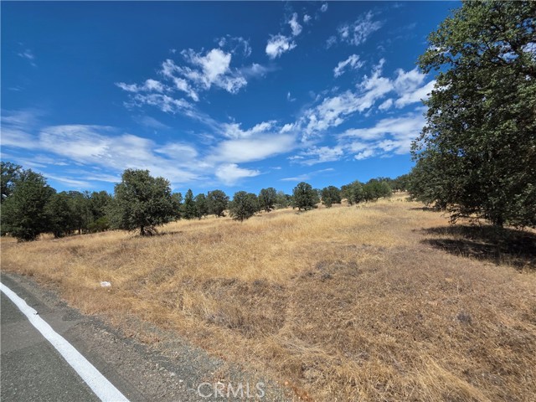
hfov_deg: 106.2
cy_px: 201
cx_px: 268
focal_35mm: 13
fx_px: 201
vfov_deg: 89.9
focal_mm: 2.2
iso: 40
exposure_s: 1/2404
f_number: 1.9
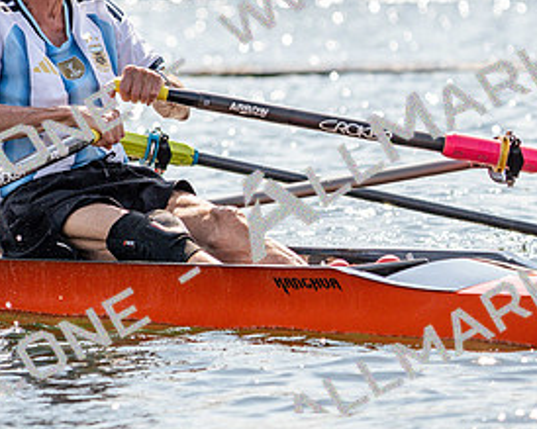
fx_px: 6323
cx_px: 74
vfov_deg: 3.9
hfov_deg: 4.9
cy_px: 77
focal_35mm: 398
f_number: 5.6
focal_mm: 200
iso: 320
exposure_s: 1/1600
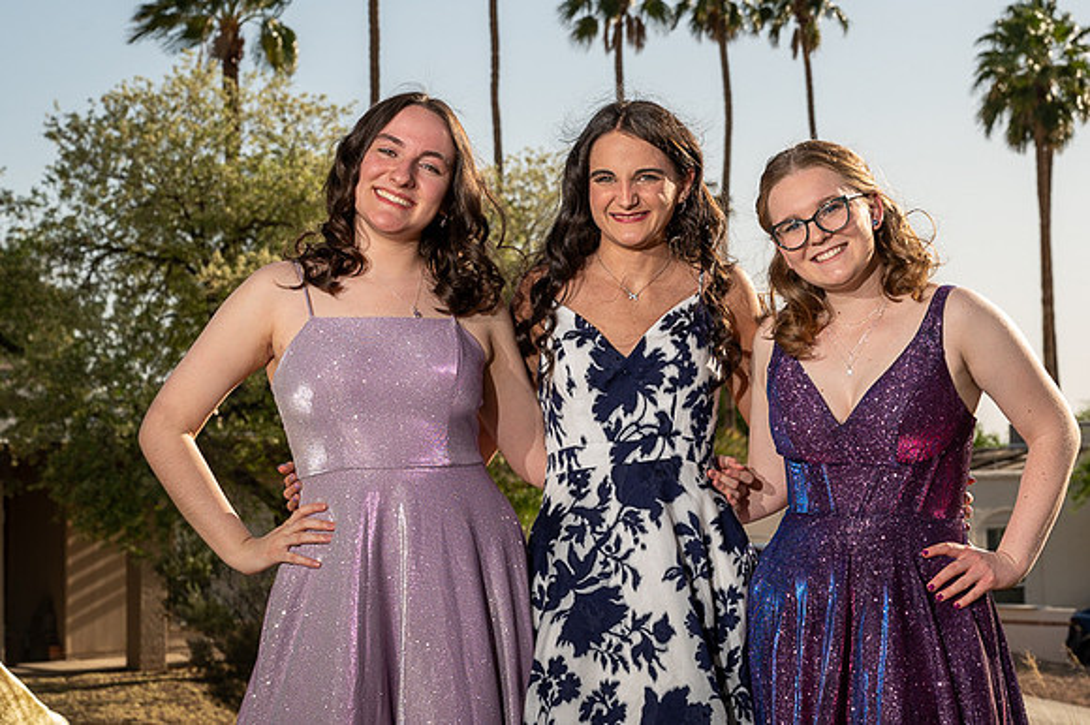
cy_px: 209
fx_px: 3013
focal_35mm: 100
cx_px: 722
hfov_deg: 20.4
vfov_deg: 13.7
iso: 50
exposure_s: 1/200
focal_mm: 70
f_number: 8
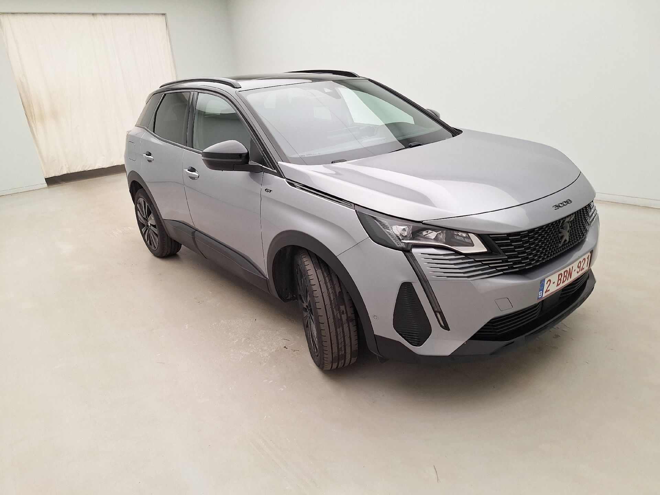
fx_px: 439
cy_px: 248
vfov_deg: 58.9
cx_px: 330
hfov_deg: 73.9
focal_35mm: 23
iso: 50
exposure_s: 1/100
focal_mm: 5.54
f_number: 1.8
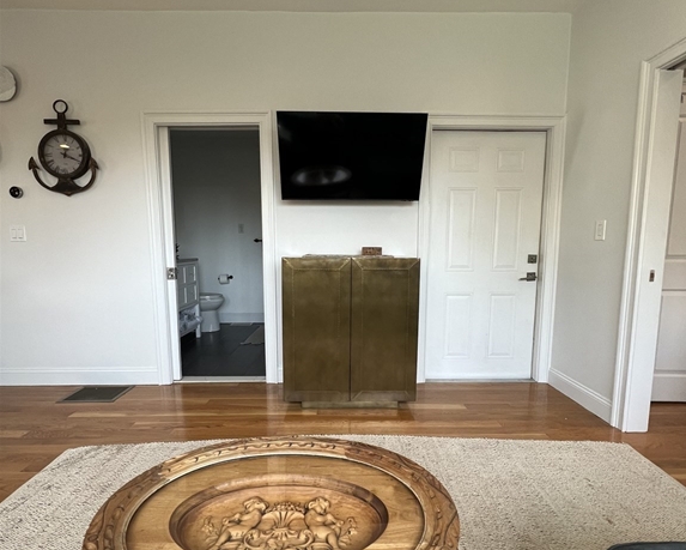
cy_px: 295
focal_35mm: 17
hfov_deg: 89.6
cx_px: 344
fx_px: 345
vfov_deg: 76.9
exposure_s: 1/120
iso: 125
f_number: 1.8
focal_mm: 1.57
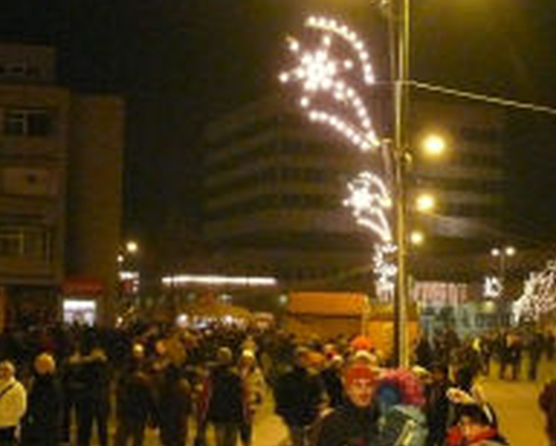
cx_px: 258
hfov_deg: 23.8
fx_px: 1318
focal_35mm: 80
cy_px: 313
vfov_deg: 19.1
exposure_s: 1/15
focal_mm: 7.4
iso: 800
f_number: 2.8
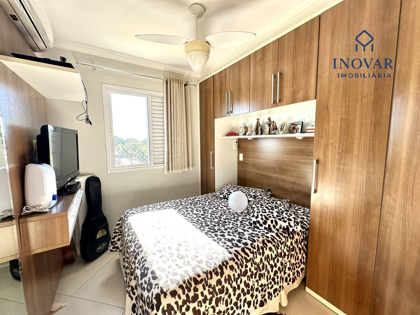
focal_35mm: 14
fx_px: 170
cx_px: 210
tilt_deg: -4.4
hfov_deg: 102.1
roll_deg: +0.0
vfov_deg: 85.7
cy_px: 158
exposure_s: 1/99
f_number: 2.2
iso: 100
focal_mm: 2.22
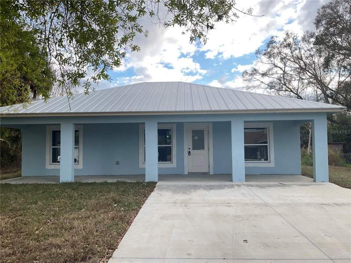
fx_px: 294
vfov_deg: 48.2
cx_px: 176
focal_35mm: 29
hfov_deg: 61.7
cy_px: 132
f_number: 1.8
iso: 16
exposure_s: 1/202
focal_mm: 3
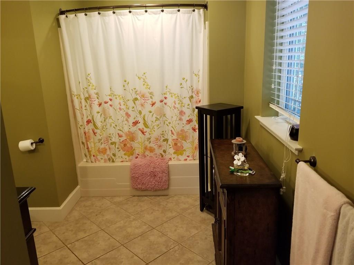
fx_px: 266
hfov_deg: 67.3
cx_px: 177
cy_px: 132
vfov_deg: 53.1
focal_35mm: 26
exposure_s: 1/30
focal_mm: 4.3
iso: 250
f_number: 1.7
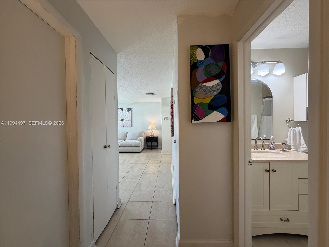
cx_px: 164
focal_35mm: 14
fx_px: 133
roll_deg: +1.3
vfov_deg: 85.7
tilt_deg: -0.3
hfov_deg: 102.1
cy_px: 124
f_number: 2.2
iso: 250
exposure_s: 1/120
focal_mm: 2.22
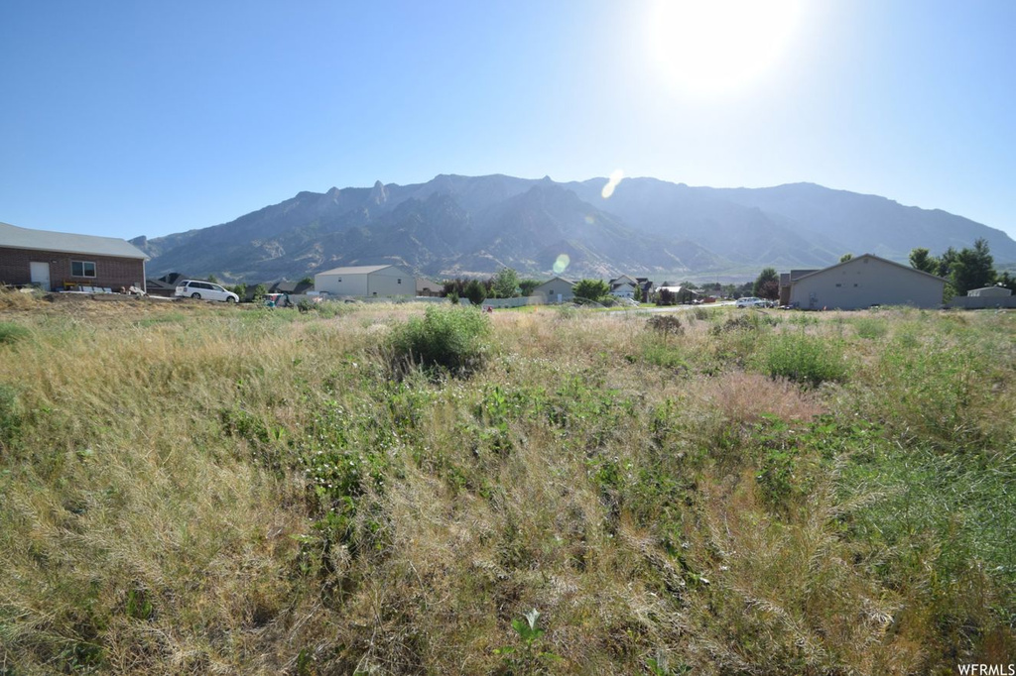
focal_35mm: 15
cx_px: 508
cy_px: 338
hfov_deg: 100.4
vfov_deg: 77.3
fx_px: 423
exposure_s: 1/400
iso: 200
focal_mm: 10
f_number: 10
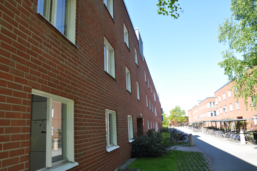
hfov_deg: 67.4
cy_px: 86
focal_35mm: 27
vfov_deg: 47.8
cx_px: 128
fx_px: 193
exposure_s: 1/100
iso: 200
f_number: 10
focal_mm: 18
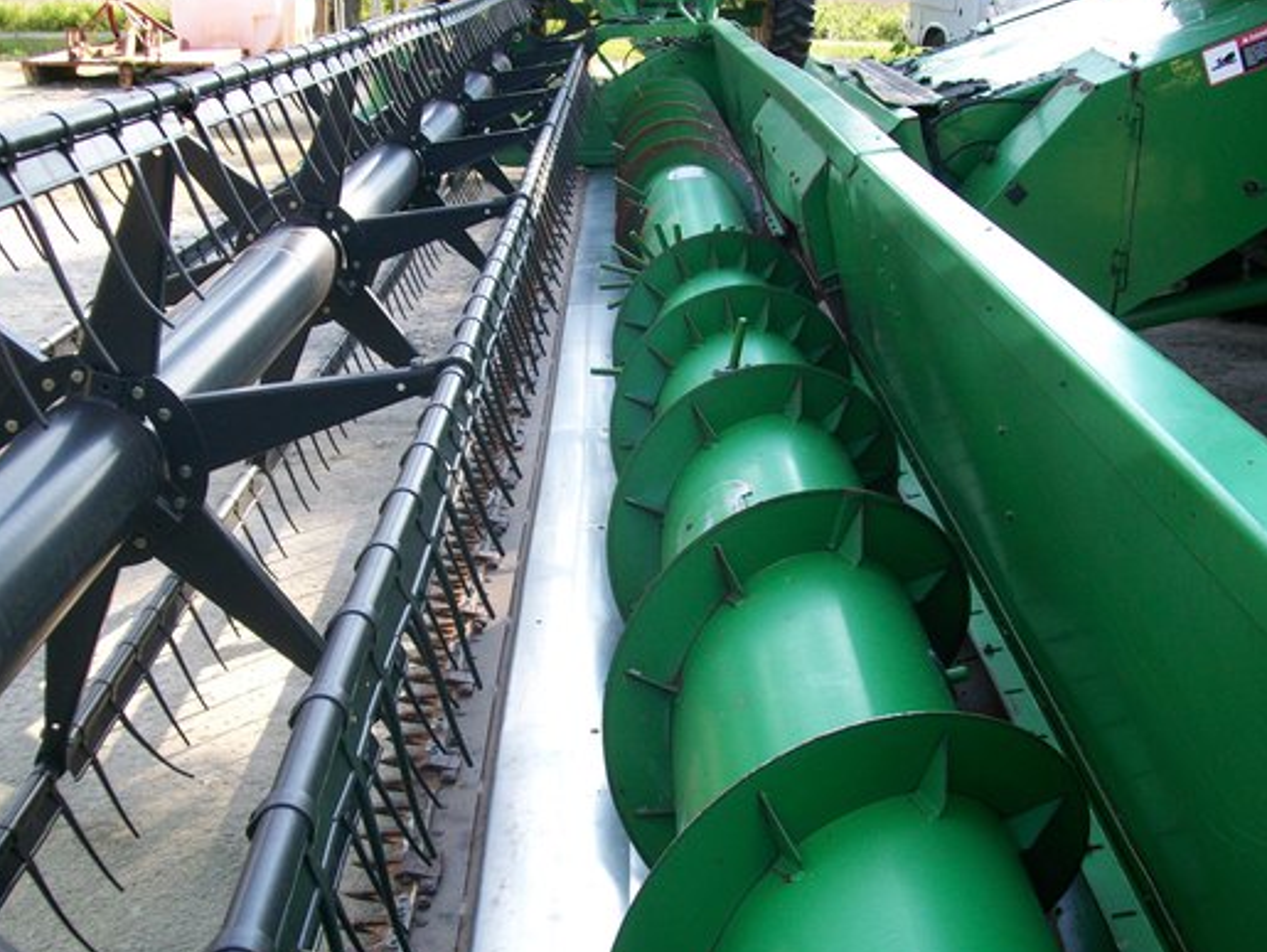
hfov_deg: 48.9
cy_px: 465
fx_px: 1392
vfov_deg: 37.8
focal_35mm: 38
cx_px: 605
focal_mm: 6
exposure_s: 1/200
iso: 64
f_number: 2.7
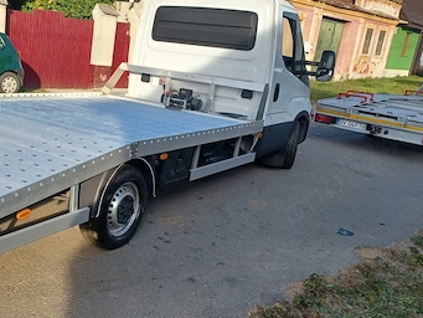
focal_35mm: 44
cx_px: 99
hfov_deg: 41.5
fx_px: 538
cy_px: 179
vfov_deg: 32.9
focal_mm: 4.6
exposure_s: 1/209
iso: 32
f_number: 1.8
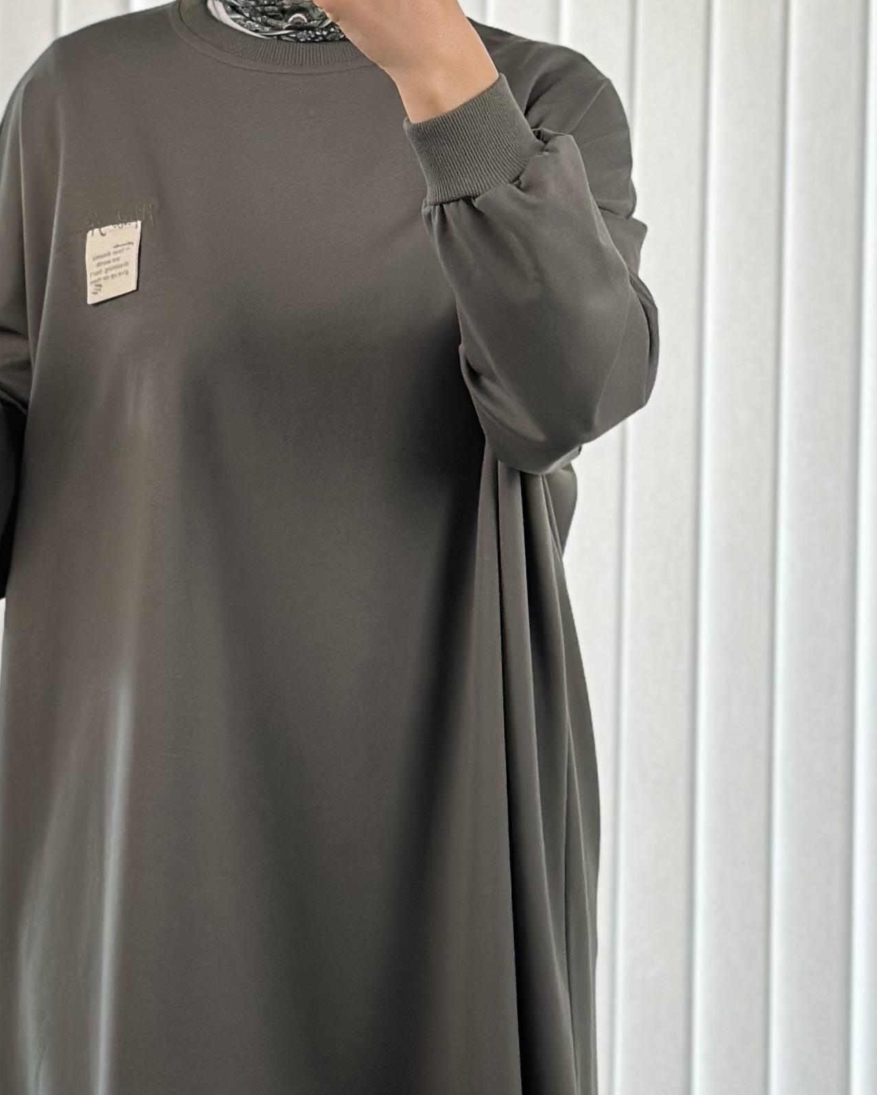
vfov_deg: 16.0
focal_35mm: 119
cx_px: 291
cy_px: 220
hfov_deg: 12.9
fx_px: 3860
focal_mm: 6.86
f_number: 1.78
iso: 80
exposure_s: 1/255
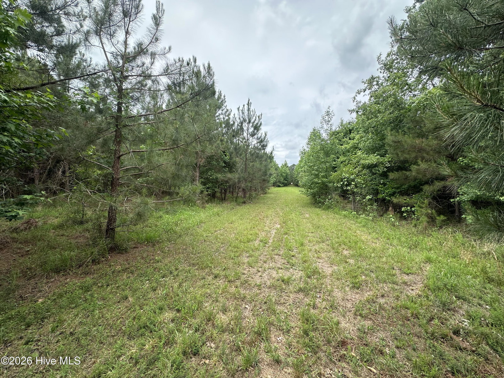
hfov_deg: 102.1
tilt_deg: -2.0
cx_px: 252
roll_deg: -1.8
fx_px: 204
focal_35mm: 14
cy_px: 189
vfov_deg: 85.7
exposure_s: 1/678
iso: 40
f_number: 2.2
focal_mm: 2.22
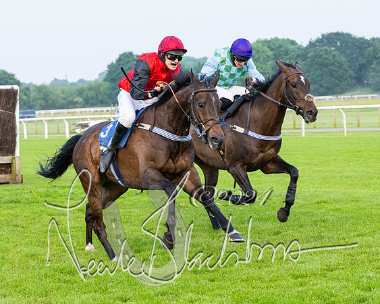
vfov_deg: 13.0
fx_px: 1336
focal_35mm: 119
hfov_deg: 16.2
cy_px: 132
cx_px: 183
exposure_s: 1/1600
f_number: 4
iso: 1250
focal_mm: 70
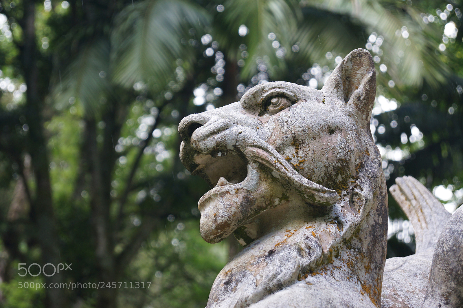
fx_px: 1060
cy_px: 154
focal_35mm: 82
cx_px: 232
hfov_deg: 24.6
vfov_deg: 16.5
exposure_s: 1/100
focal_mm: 55
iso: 320
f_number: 5.6
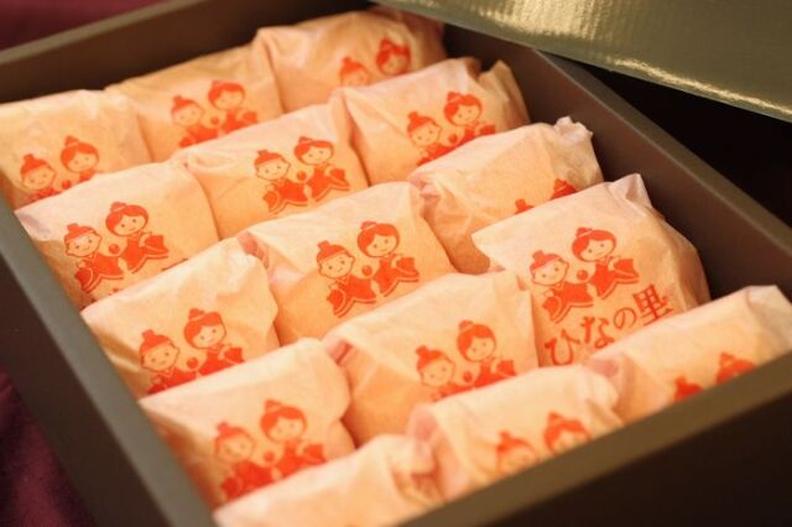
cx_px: 396
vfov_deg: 18.2
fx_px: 1649
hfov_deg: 27.0
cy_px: 264
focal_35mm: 75
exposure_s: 1/100
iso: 800
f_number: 4
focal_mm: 50
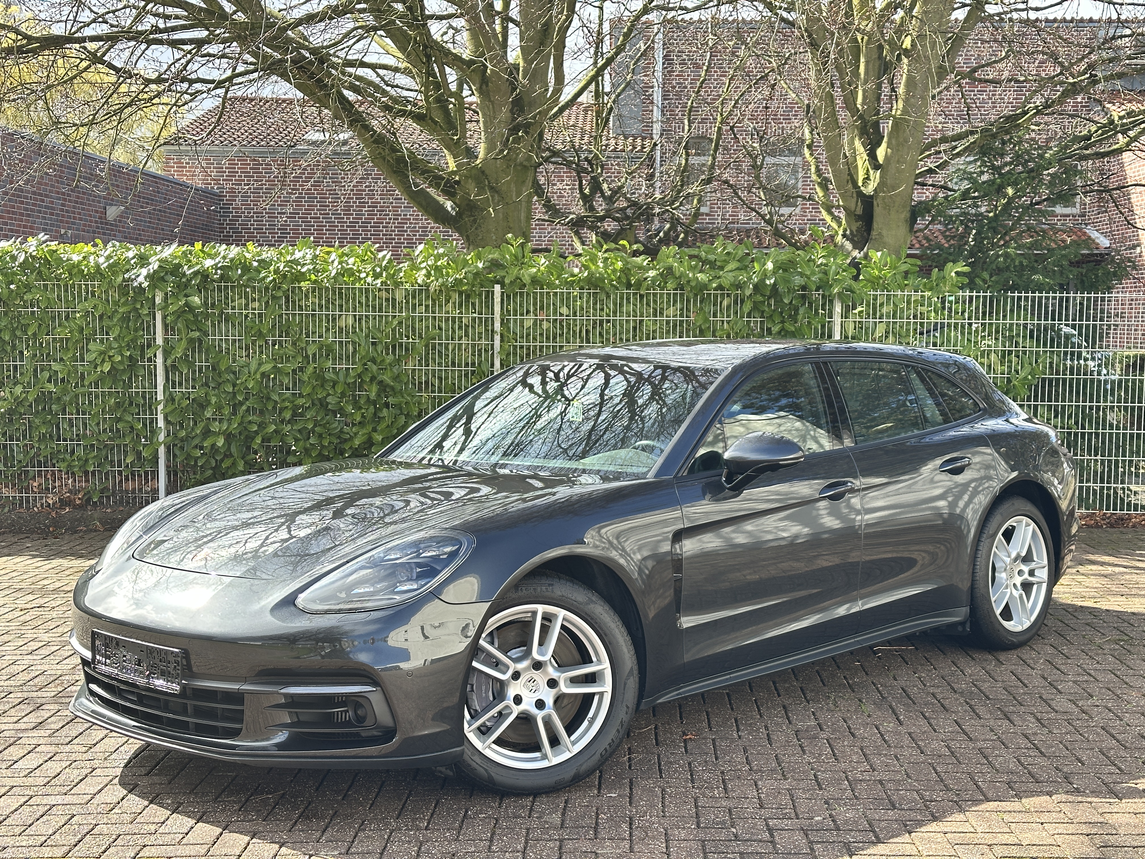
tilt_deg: -4.4
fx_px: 1588
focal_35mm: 48
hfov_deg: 39.7
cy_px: 430
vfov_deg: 30.3
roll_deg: -0.6
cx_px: 572
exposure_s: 1/568
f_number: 1.78
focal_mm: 6.86
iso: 64
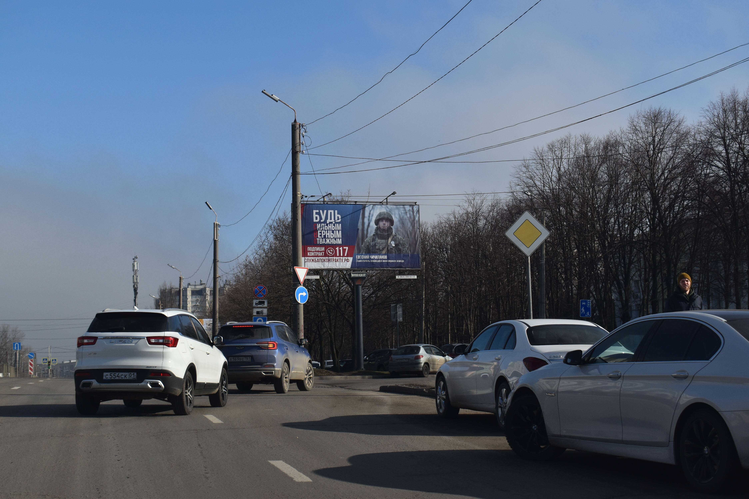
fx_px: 1249
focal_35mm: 60
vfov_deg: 22.6
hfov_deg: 33.4
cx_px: 374
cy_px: 250
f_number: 7.1
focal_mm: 40
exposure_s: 1/2000
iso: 400
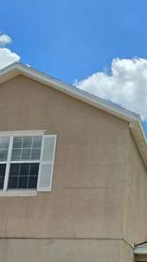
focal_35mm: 53
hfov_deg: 21.9
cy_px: 214
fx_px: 368
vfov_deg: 37.6
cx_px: 141
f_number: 1.4
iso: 32
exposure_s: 1/7939
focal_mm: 6.5
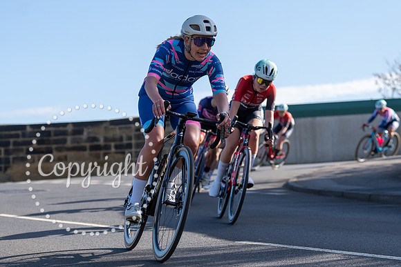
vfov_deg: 14.1
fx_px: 1085
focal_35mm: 97
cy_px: 113
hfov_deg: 20.9
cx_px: 200
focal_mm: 72
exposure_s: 1/1000
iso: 100
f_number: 3.5
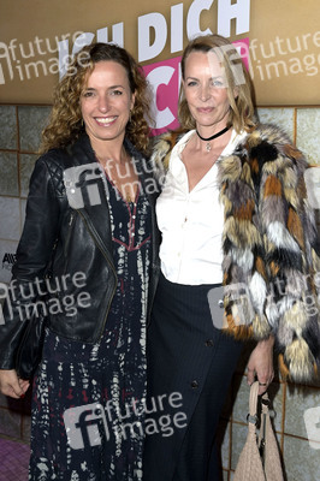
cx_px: 160
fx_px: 508
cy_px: 240
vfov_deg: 50.7
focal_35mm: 38
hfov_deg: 35.0
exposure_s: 1/200
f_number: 5
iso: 500
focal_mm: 38
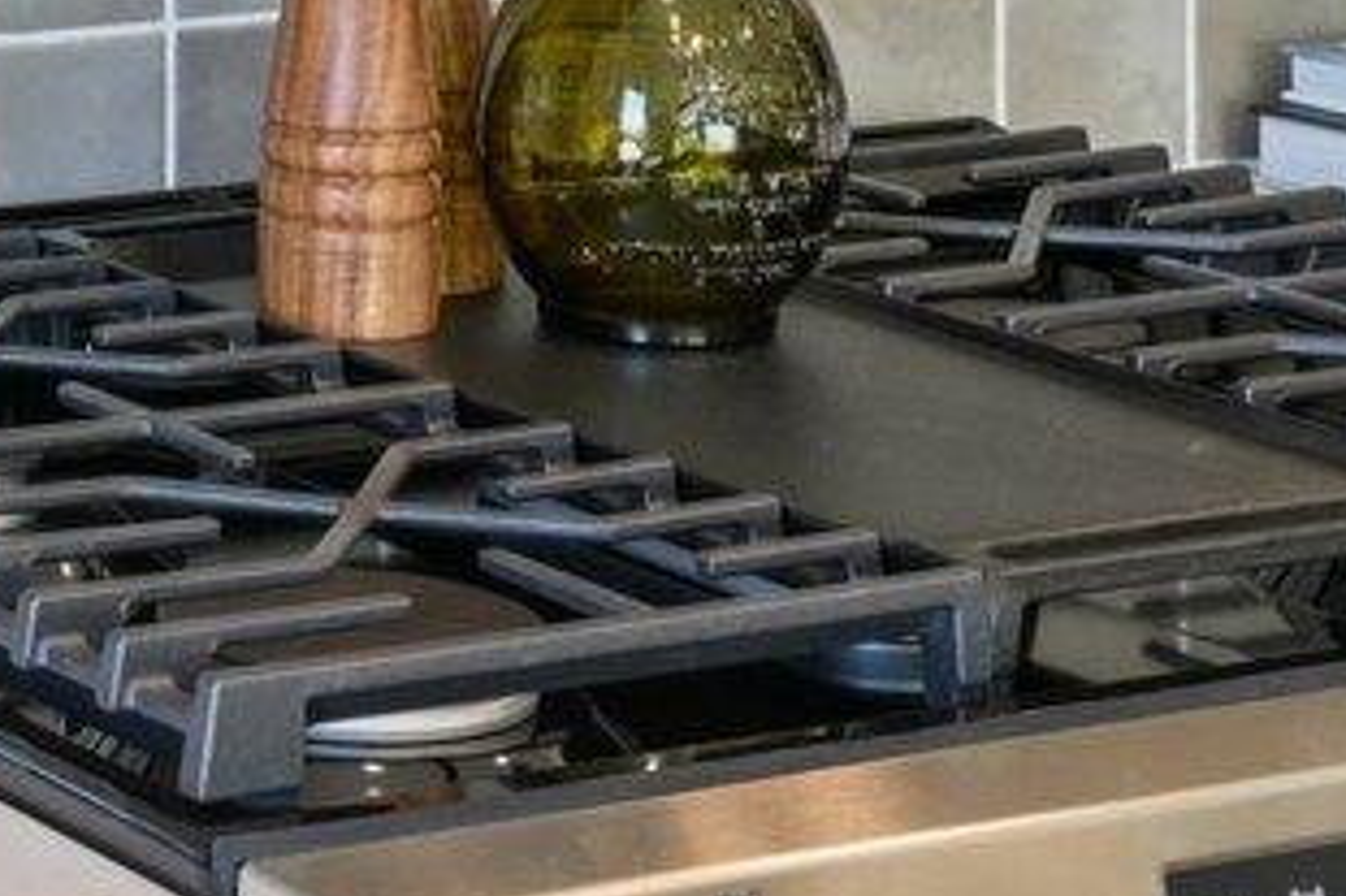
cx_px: -615
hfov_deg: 13.2
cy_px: -1037
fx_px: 5541
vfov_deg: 8.6
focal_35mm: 148
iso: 400
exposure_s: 1/25
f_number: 8
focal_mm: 22.5
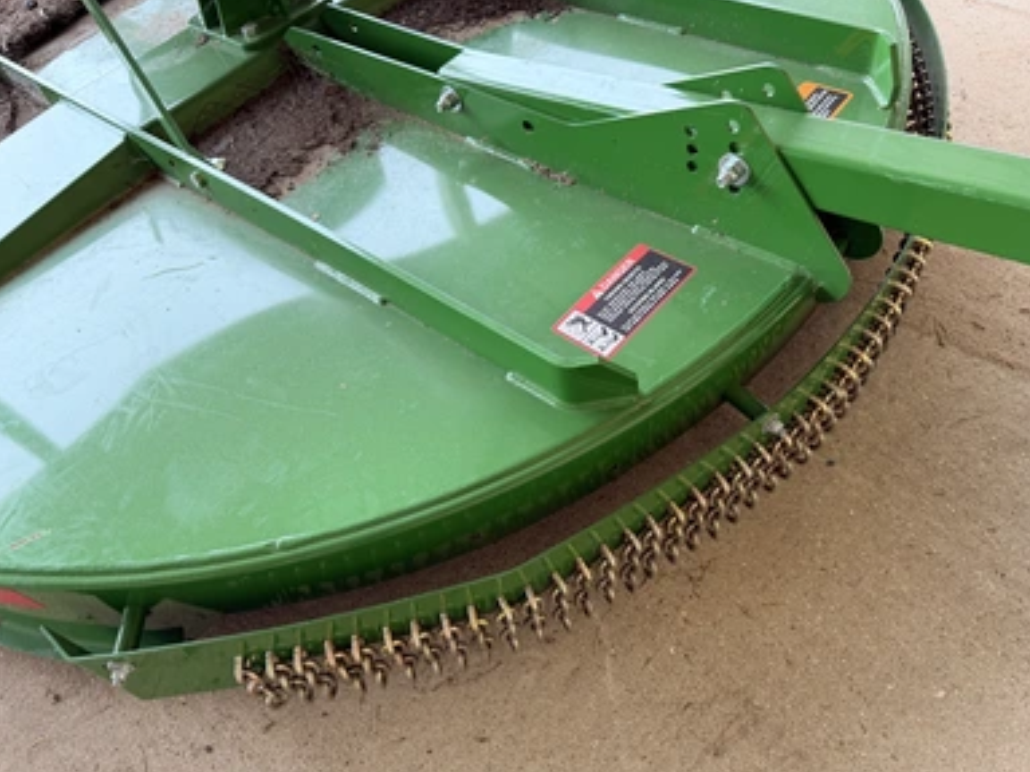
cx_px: 504
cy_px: 394
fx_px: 744
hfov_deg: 69.4
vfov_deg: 54.9
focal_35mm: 25
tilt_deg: -54.7
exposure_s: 1/185
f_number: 1.78
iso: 100
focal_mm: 6.76
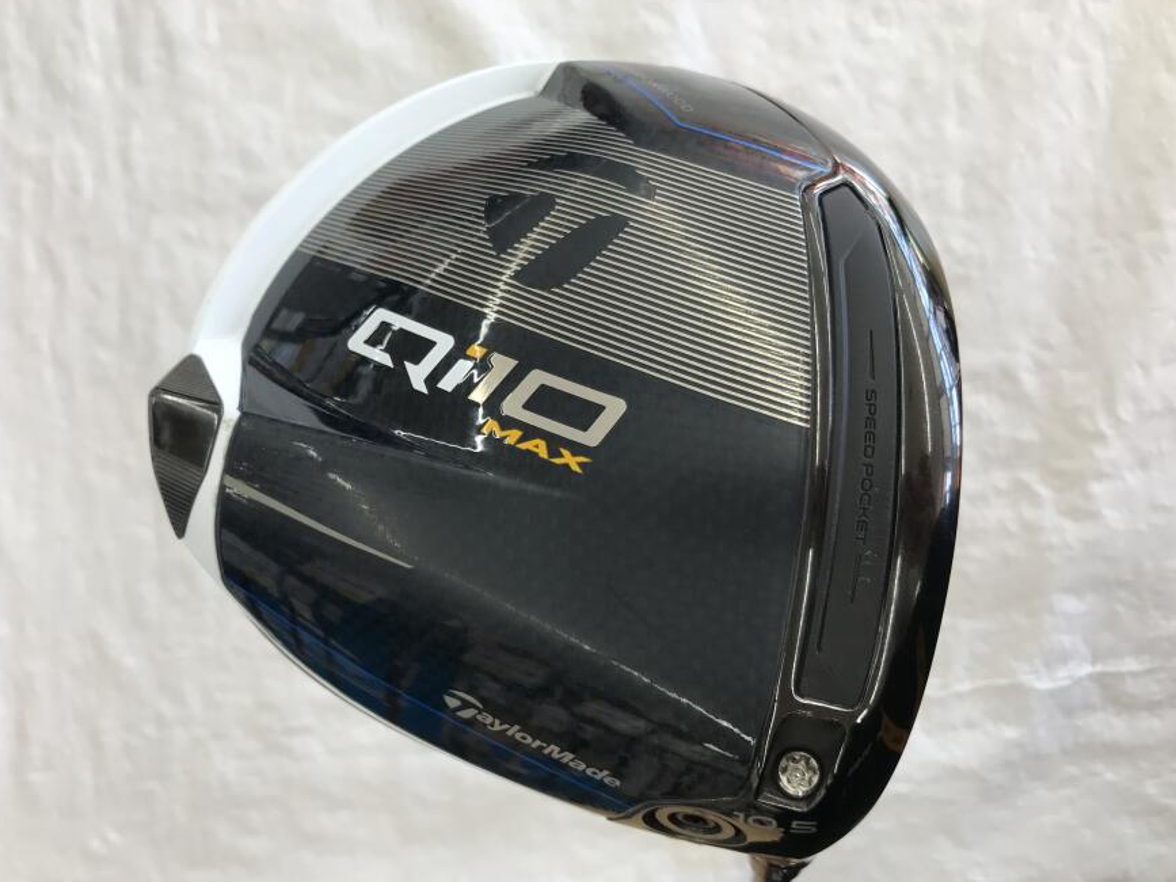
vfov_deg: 45.4
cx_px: 549
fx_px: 1053
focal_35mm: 31
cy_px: 448
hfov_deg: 58.3
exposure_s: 1/120
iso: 32
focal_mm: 3.99
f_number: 1.8
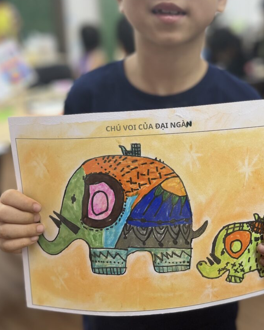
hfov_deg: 37.0
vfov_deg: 45.3
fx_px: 391
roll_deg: +2.0
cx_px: 172
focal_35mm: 40
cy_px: 117
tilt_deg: -15.9
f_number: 1.6
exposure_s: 1/100
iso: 50
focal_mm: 5.1
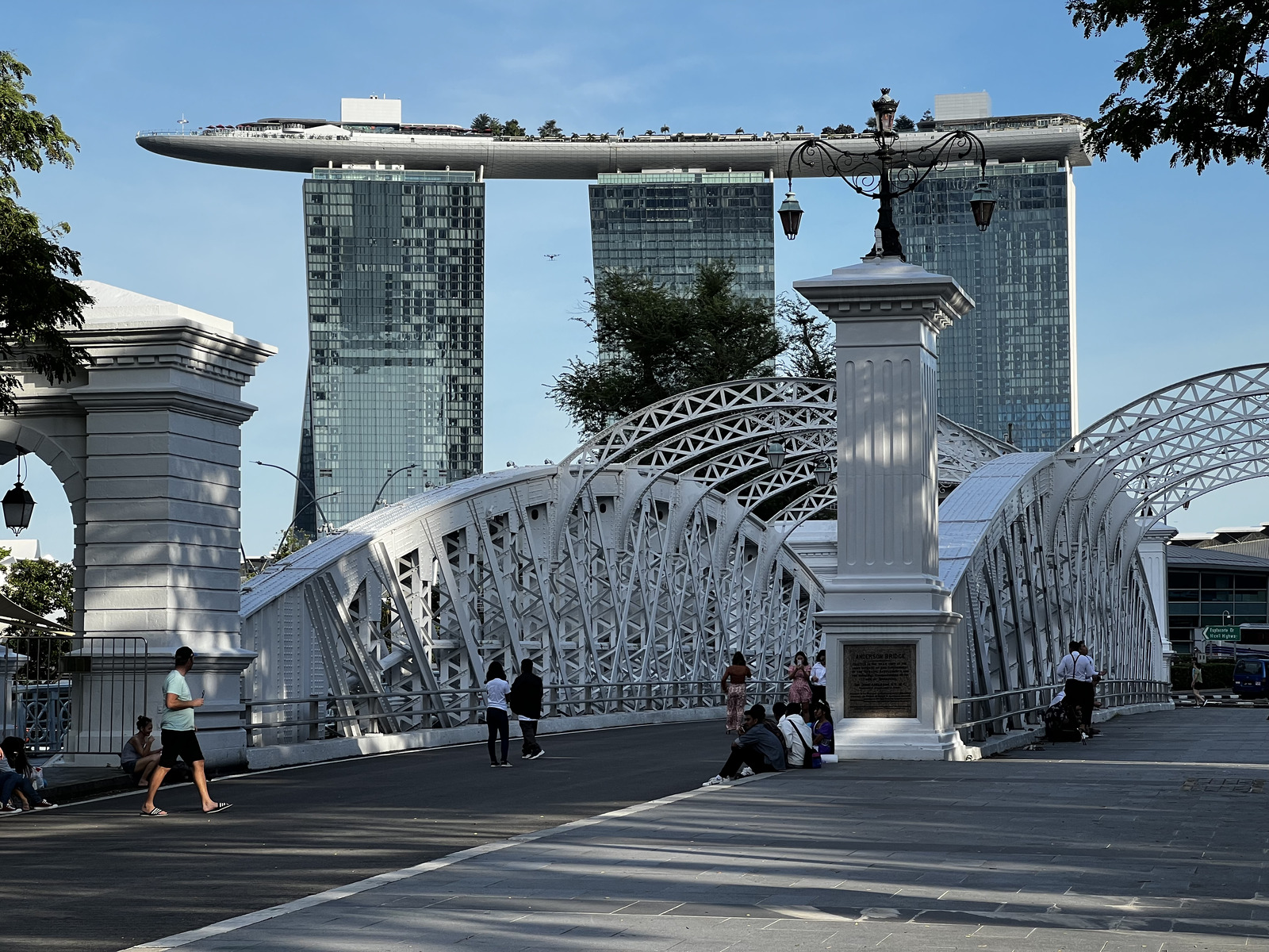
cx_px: 634
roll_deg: -0.1
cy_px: 476
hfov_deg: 25.3
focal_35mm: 77
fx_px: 2823
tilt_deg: +4.0
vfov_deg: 19.1
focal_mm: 9
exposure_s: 1/612
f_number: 2.8
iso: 32
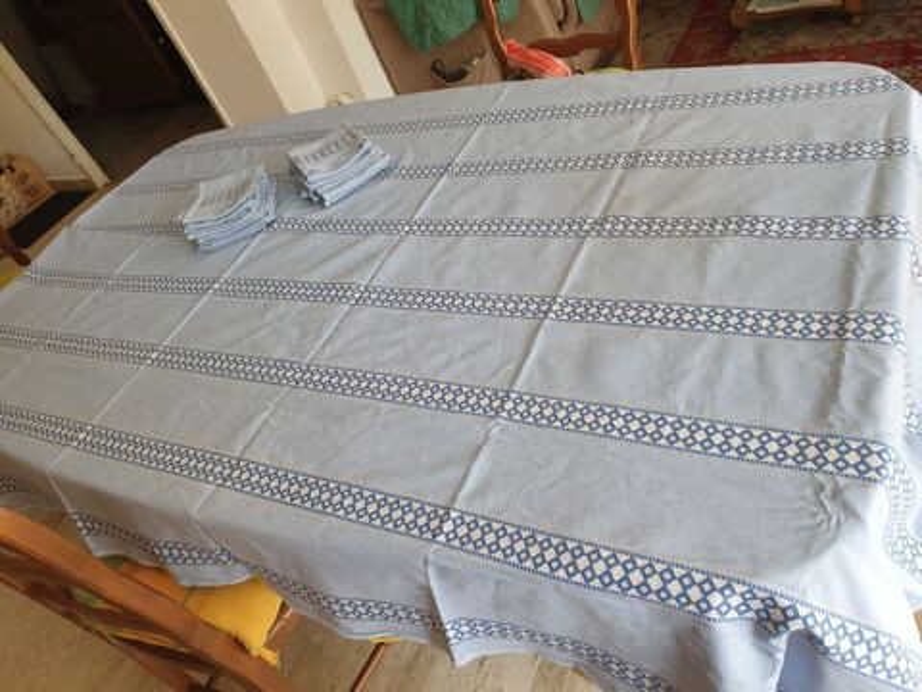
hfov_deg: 67.3
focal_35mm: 26
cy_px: 346
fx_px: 693
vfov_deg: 53.1
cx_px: 461
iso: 80
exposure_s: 1/50
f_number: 2.4
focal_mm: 4.3
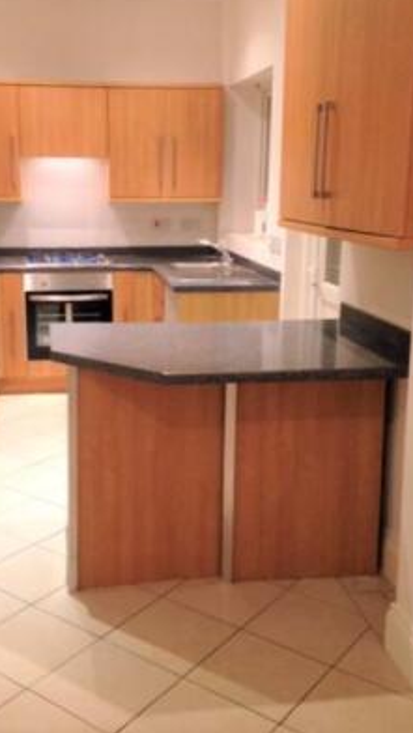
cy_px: 336
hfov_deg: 29.6
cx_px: 147
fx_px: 777
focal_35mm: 40
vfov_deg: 50.4
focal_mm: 4.12
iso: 160
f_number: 2.4
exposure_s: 1/20
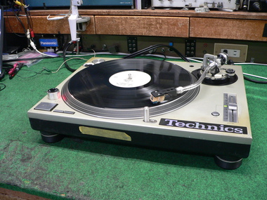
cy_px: 100
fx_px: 278
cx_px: 134
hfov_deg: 51.4
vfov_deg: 39.7
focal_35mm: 36
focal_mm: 6
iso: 200
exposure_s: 1/15
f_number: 2.8
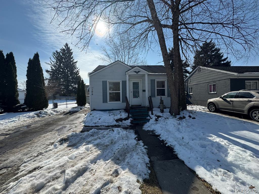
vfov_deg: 85.7
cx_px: 130
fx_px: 105
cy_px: 97
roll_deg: +1.1
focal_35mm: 14
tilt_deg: -0.3
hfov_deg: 102.1
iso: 50
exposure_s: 1/1927
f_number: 2.2
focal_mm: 2.22
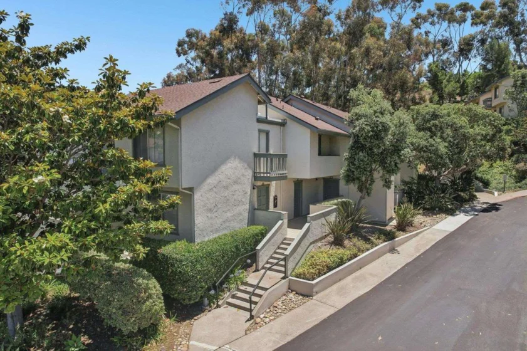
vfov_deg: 57.2
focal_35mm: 22
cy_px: 176
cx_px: 264
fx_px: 322
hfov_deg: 78.6
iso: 100
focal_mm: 8.4
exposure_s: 1/320
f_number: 2.8
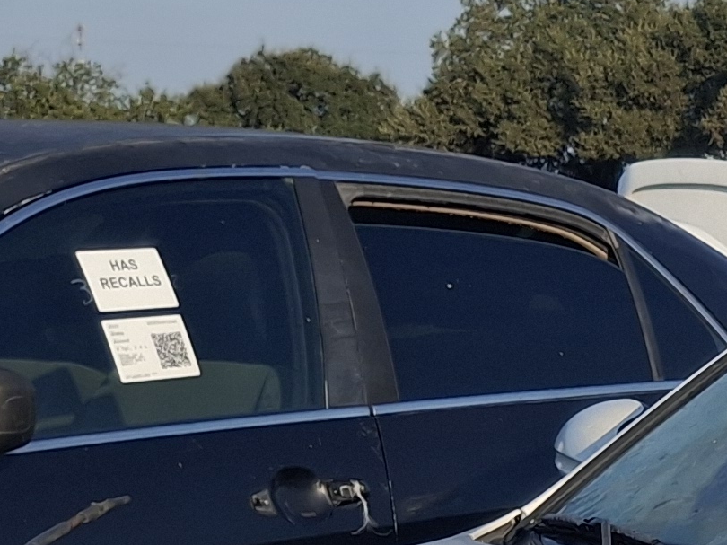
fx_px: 2645
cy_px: 945
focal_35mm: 126
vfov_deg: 11.1
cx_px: 1270
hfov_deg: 14.0
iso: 32
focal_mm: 4.69
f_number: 1.8
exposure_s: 1/1931
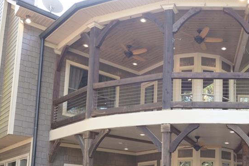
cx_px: 213
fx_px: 311
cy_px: 150
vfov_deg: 28.7
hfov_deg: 41.0
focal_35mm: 45
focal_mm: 24
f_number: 8
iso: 100
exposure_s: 1/8
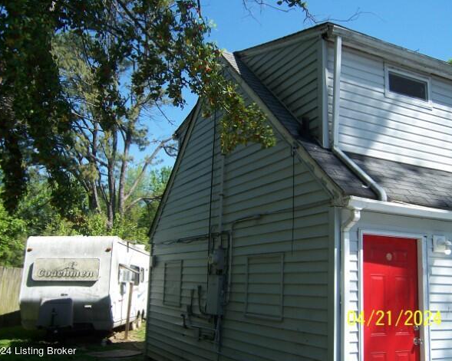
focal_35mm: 35
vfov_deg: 42.2
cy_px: 183
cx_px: 223
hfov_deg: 51.5
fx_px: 468
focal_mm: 5.5
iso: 80
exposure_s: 1/500
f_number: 3.4
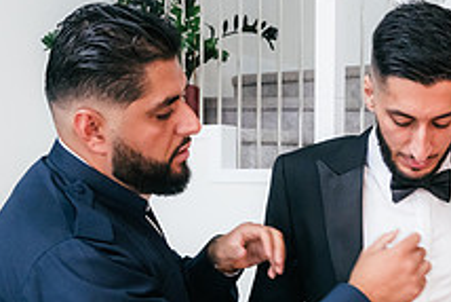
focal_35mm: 65
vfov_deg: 20.6
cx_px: 301
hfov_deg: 30.7
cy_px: 261
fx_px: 815
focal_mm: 24
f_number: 9
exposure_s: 1/160
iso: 6400
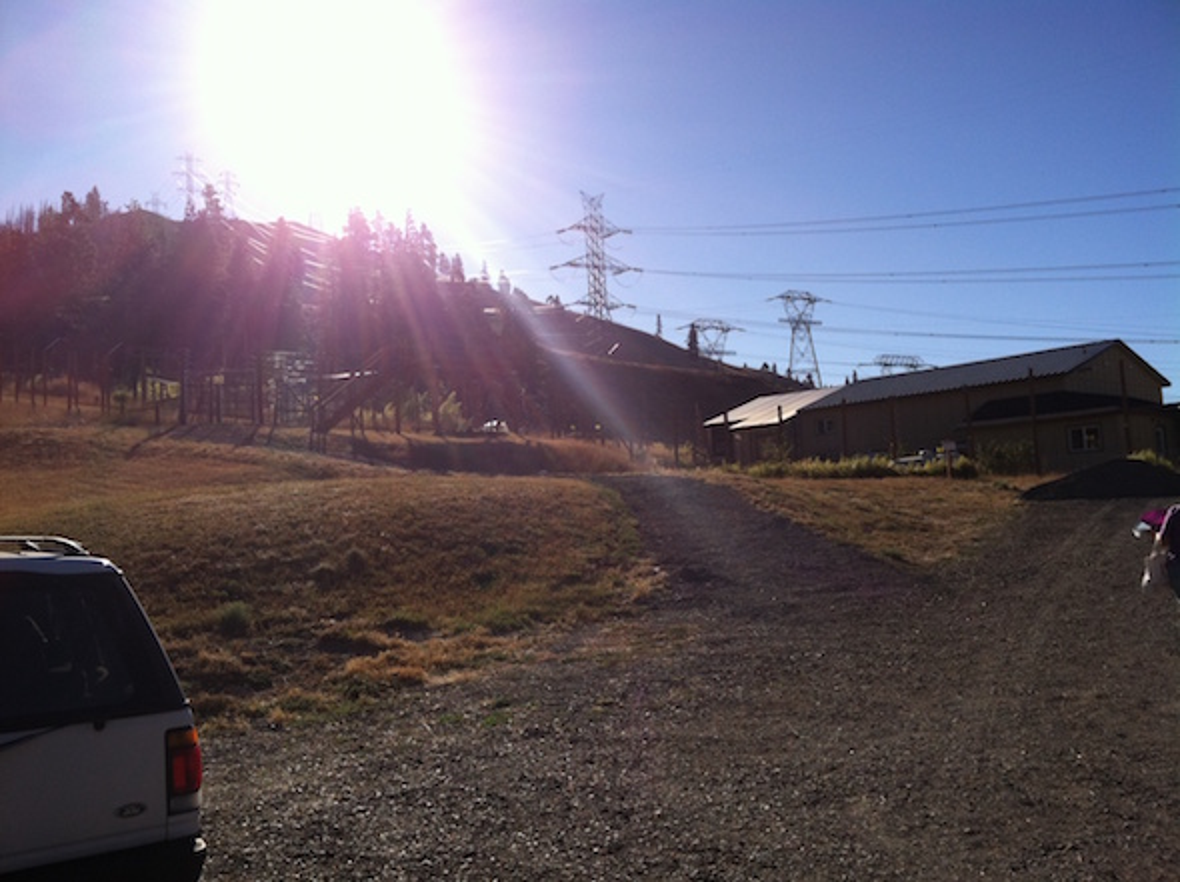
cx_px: 590
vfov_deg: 40.6
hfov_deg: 52.7
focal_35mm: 35
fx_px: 1192
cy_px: 441
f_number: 2.8
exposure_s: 1/1667
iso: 80
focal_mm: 3.85
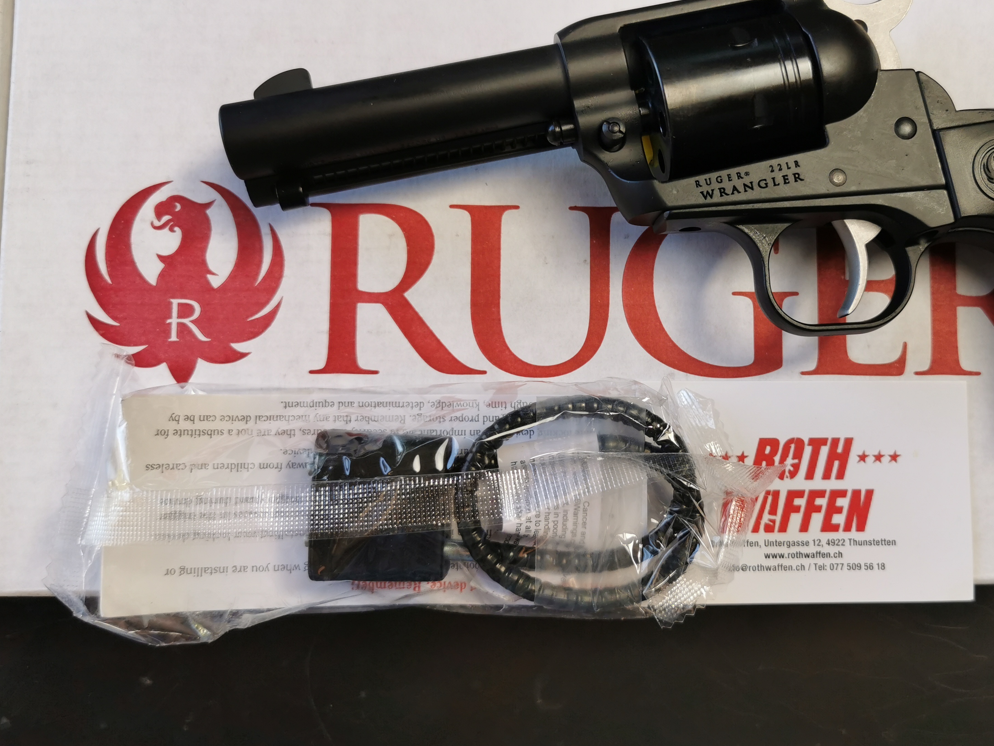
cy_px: 304
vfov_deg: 41.6
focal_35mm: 34
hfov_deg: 53.5
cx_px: 608
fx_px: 976
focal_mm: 5.56
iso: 50
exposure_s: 1/220
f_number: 1.6
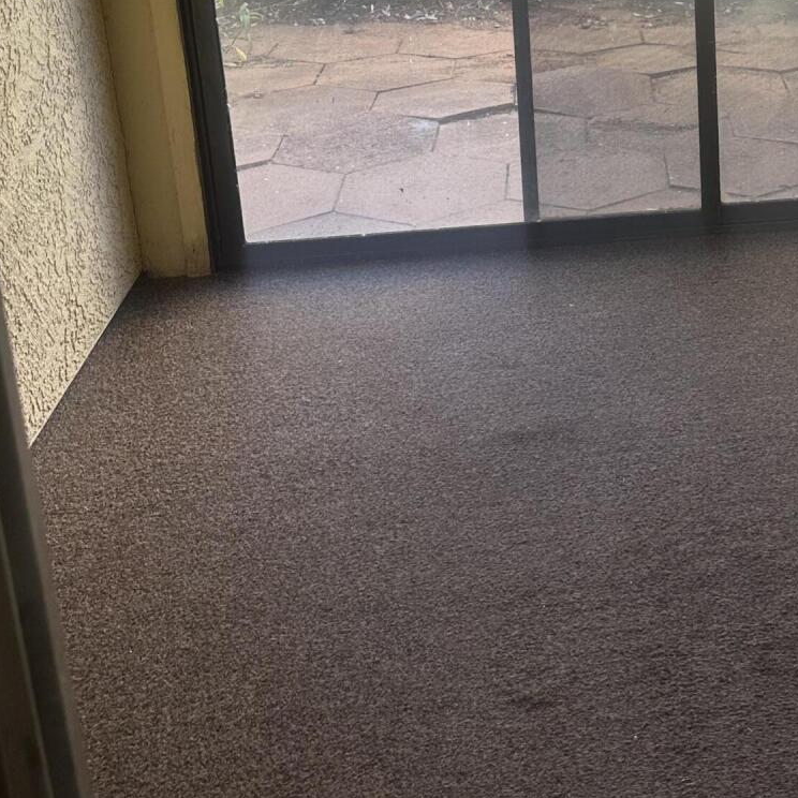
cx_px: 783
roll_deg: -0.5
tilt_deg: -16.8
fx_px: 1487
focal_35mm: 57
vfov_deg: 28.6
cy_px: 45
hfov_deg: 28.4
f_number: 1.78
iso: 64
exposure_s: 1/183
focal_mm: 6.86
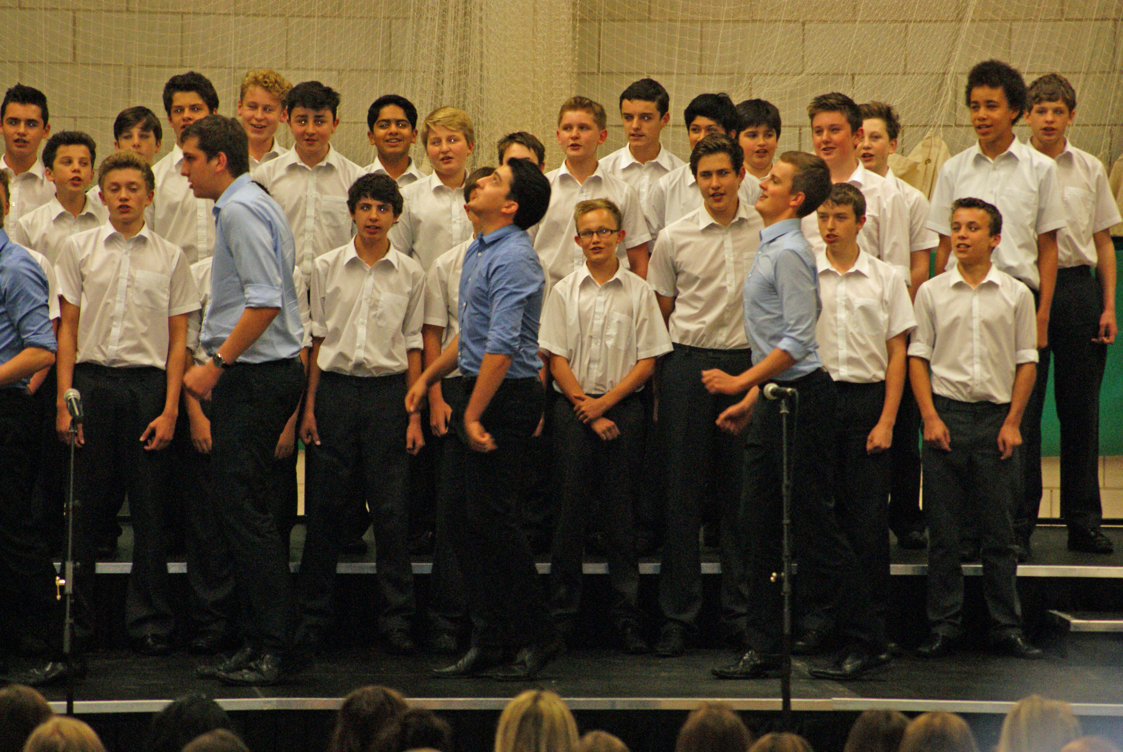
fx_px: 9370
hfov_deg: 6.9
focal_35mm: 300
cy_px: 376
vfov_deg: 4.6
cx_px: 562
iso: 400
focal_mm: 200
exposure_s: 1/125
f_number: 5.6
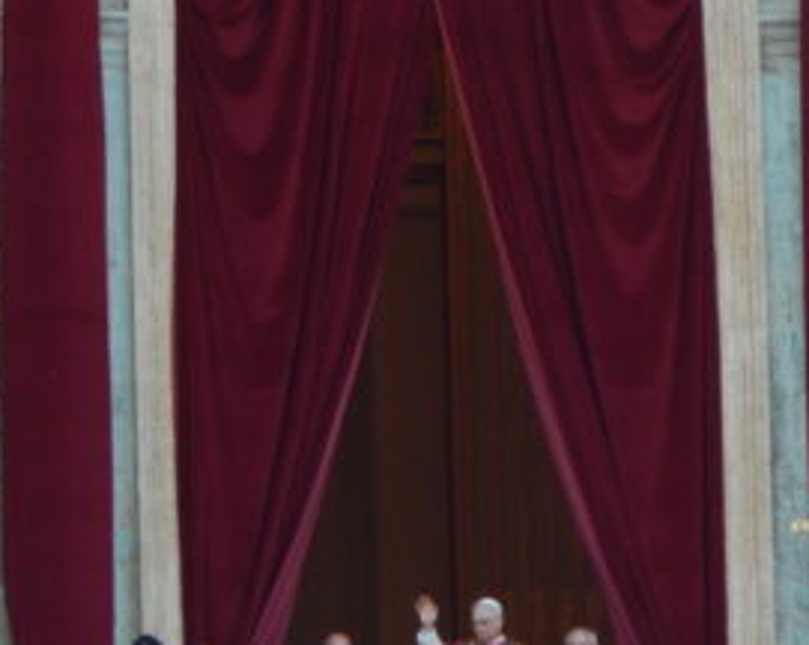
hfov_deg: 1.8
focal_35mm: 1101
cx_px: 510
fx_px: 26324
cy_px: 490
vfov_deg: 1.4
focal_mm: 107.1
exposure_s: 1/200
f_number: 5.8
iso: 400
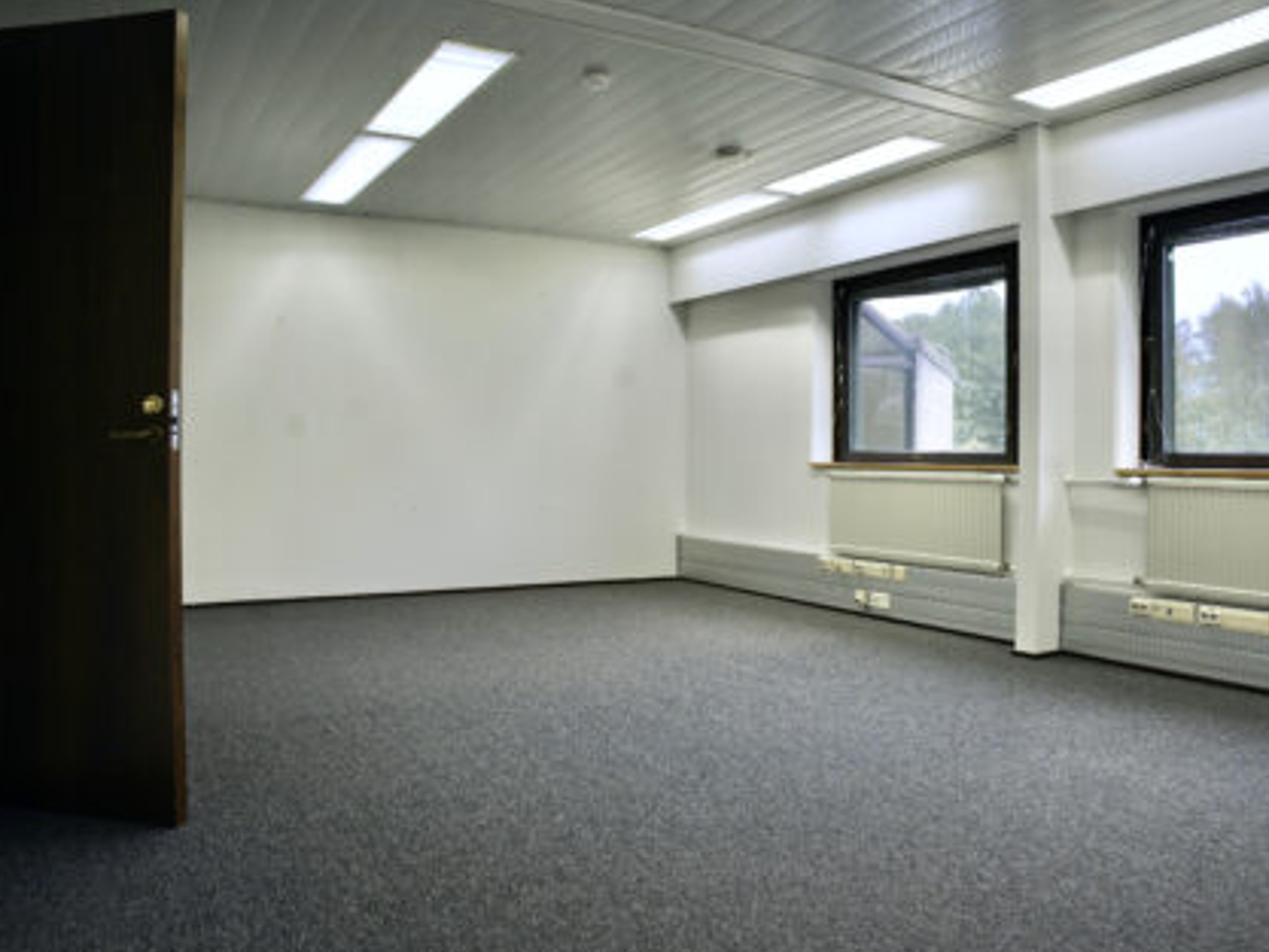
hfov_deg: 65.0
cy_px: 471
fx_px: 990
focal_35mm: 27
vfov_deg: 51.4
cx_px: 721
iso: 500
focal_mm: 24
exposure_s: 1/80
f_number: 5.6
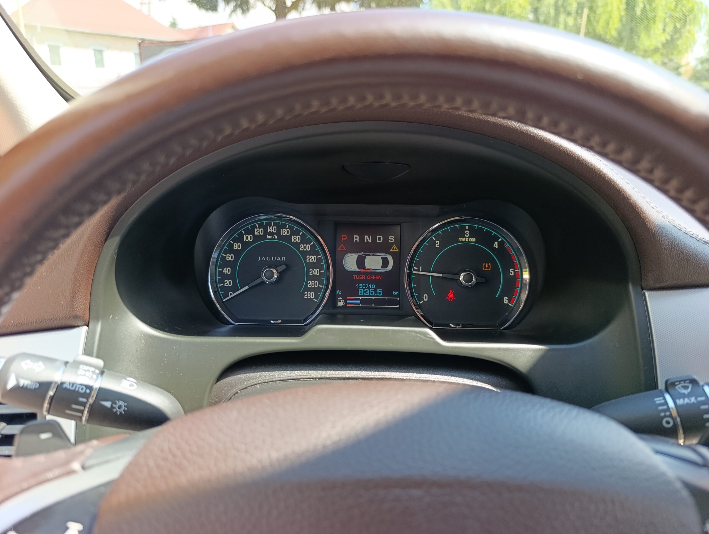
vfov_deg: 59.0
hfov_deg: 73.8
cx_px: 354
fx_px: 472
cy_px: 267
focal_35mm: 23
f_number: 1.6
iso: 100
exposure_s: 1/100
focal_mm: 6.14
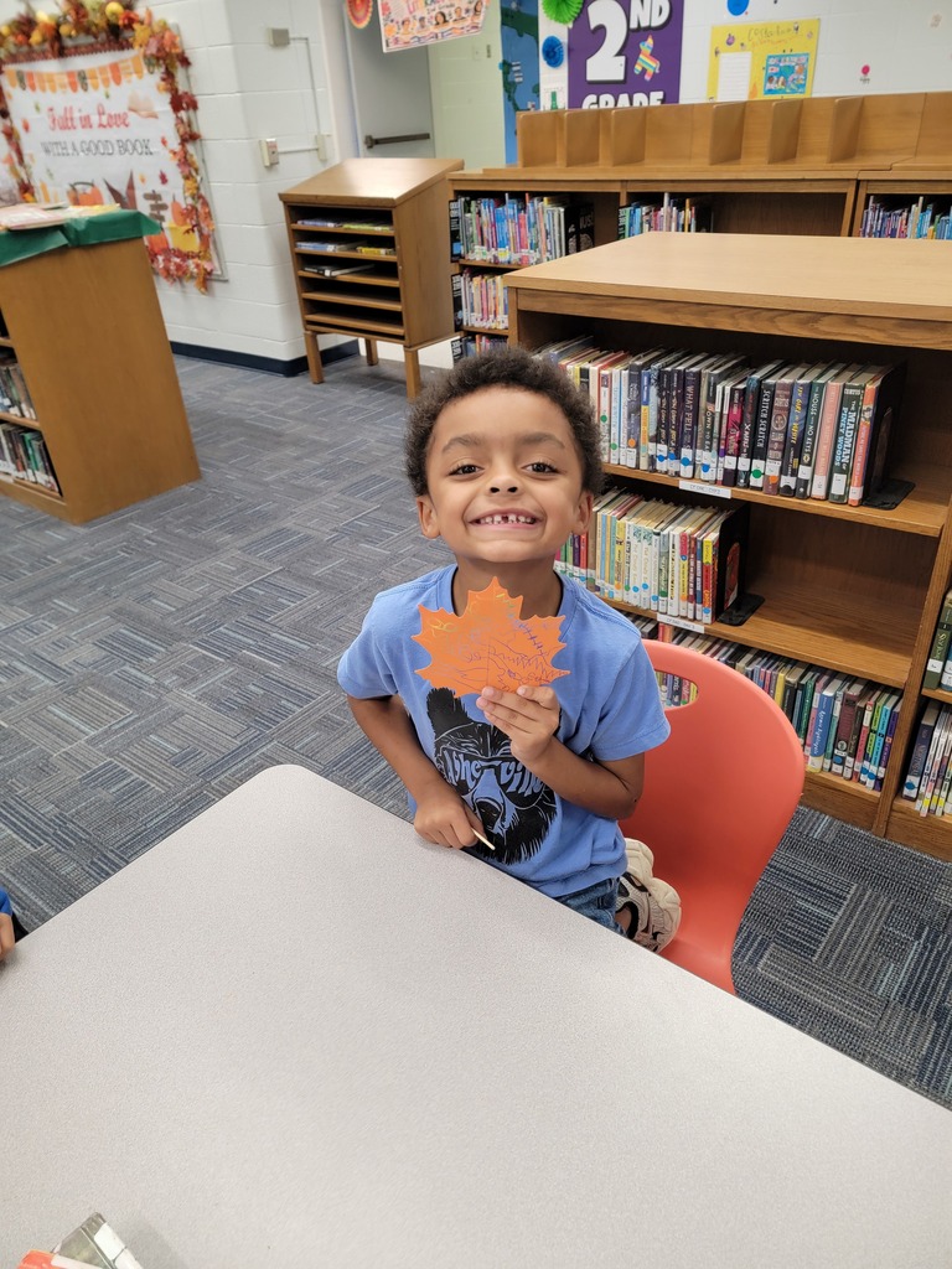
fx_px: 880
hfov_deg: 56.8
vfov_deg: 71.6
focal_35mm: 24
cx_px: 476
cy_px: 634
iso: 320
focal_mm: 6.7
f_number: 1.8
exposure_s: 1/120
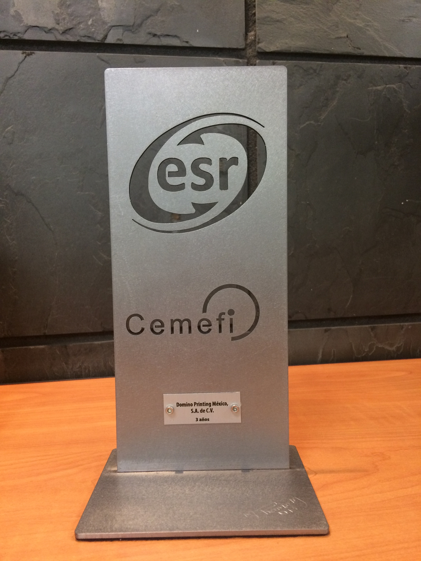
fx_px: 470
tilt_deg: -7.2
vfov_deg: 61.7
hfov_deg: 48.2
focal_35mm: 29
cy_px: 280
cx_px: 210
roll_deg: +3.1
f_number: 2.2
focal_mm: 4.15
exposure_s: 1/30
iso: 160
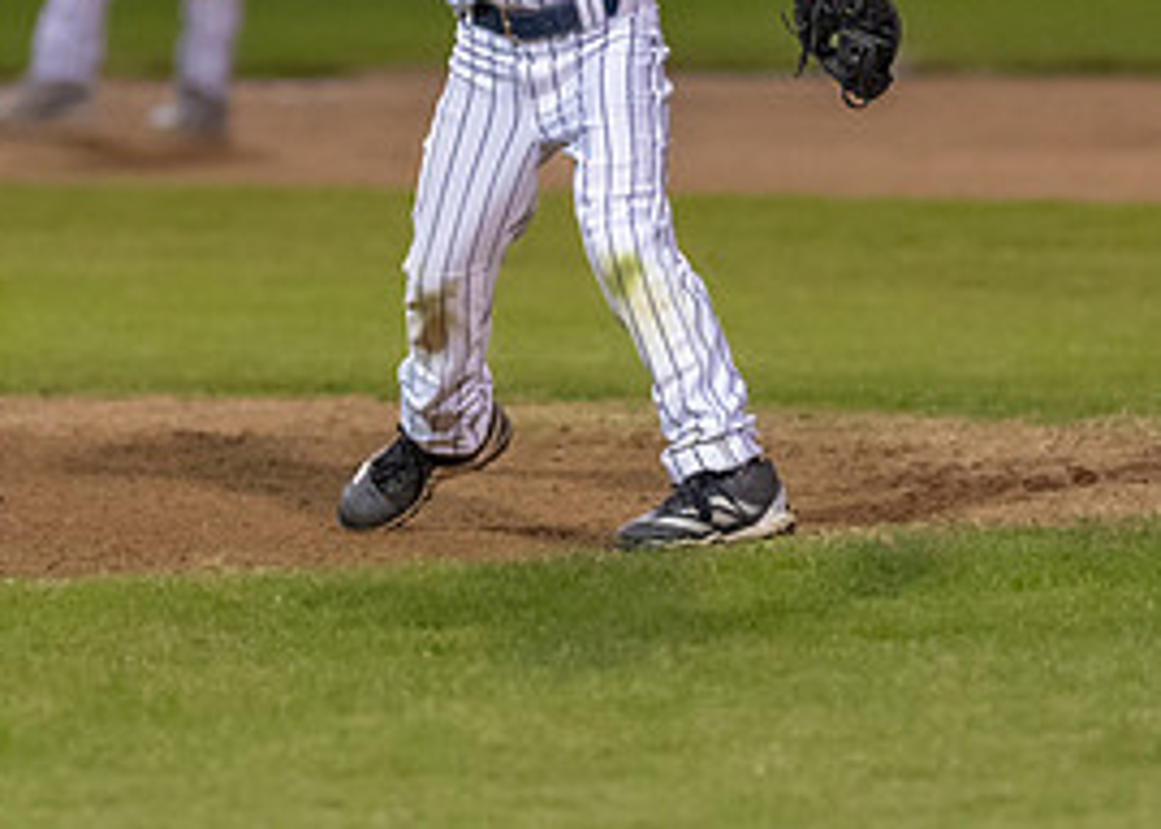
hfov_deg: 3.4
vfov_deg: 2.4
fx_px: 19515
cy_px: -231
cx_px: 622
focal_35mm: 592
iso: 2500
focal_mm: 135
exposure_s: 1/1000
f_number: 1.8
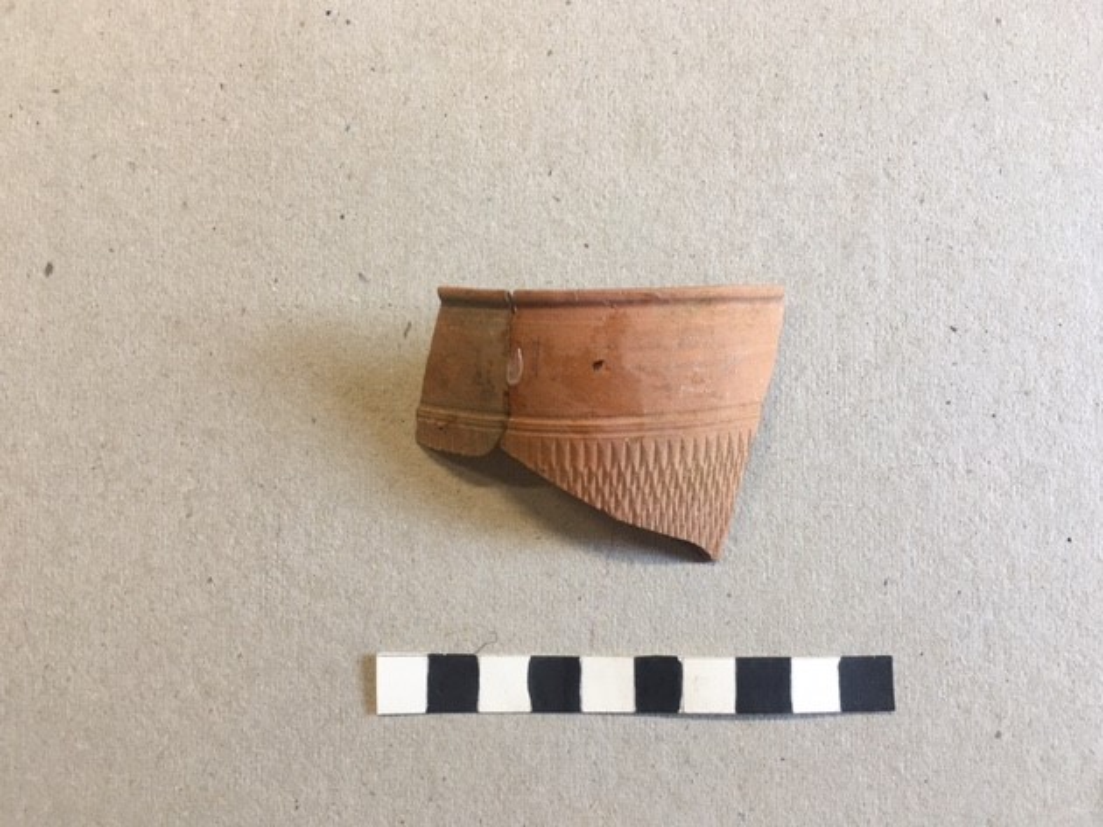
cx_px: 552
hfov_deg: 61.7
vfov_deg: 48.2
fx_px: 924
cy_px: 414
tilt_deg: -86.3
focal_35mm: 29
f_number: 2.2
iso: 40
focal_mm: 4.15
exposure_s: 1/17
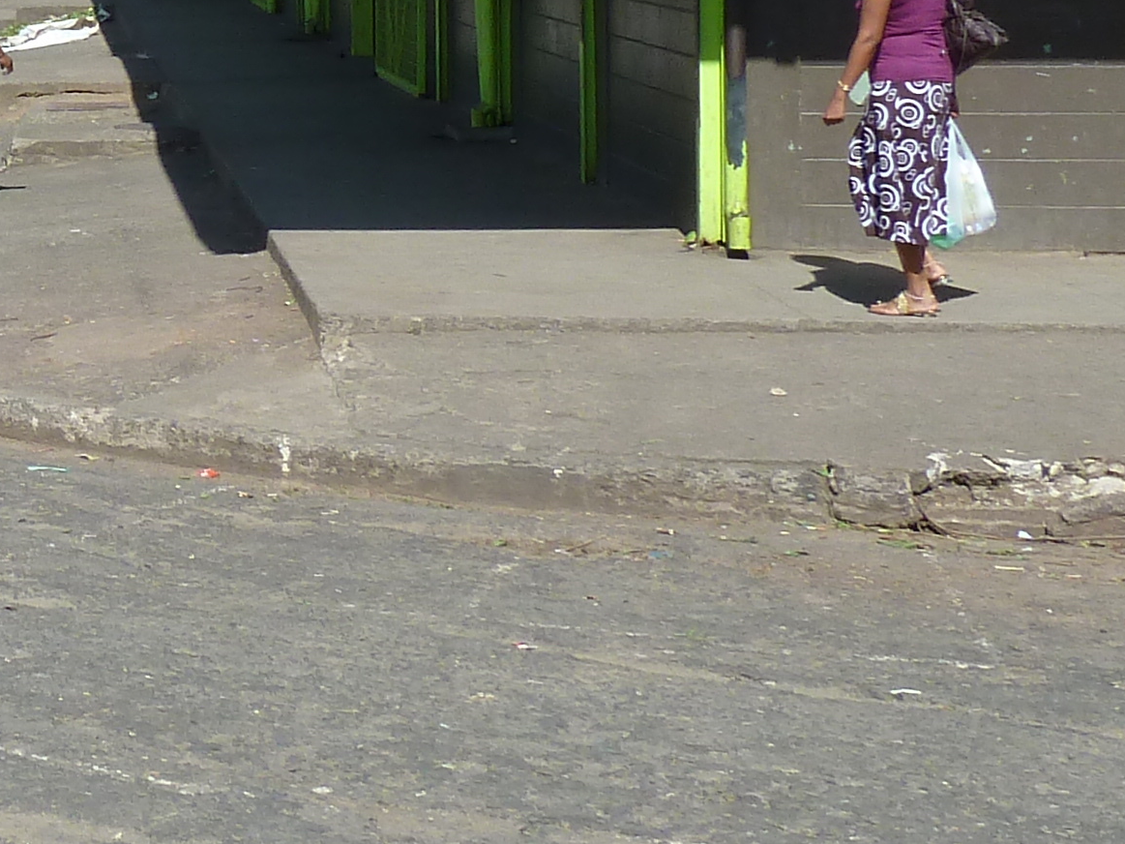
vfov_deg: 16.6
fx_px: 2795
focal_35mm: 86
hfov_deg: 19.5
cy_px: -104
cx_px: -617
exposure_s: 1/400
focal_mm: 4.1
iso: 80
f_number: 4.5
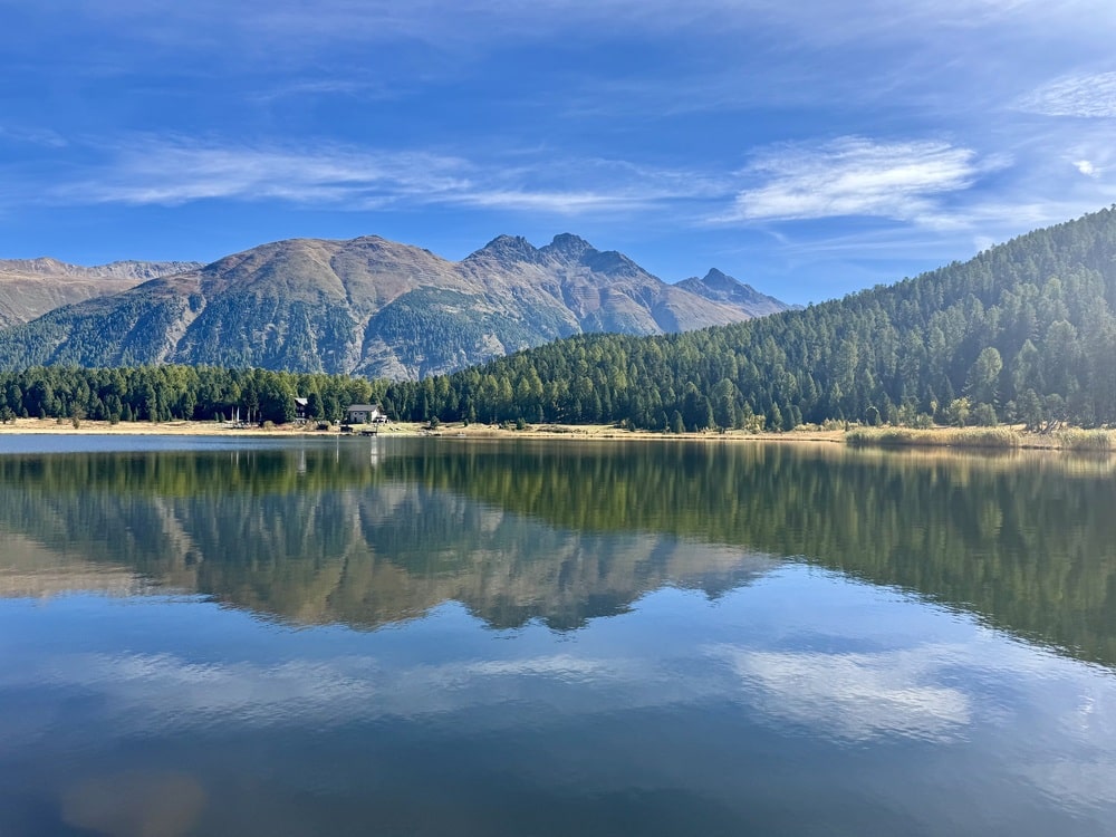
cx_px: 558
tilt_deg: +1.5
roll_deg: -0.2
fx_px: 774
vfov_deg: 56.8
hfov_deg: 71.6
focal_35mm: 24
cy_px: 418
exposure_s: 1/3096
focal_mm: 6.76
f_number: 1.78
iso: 80
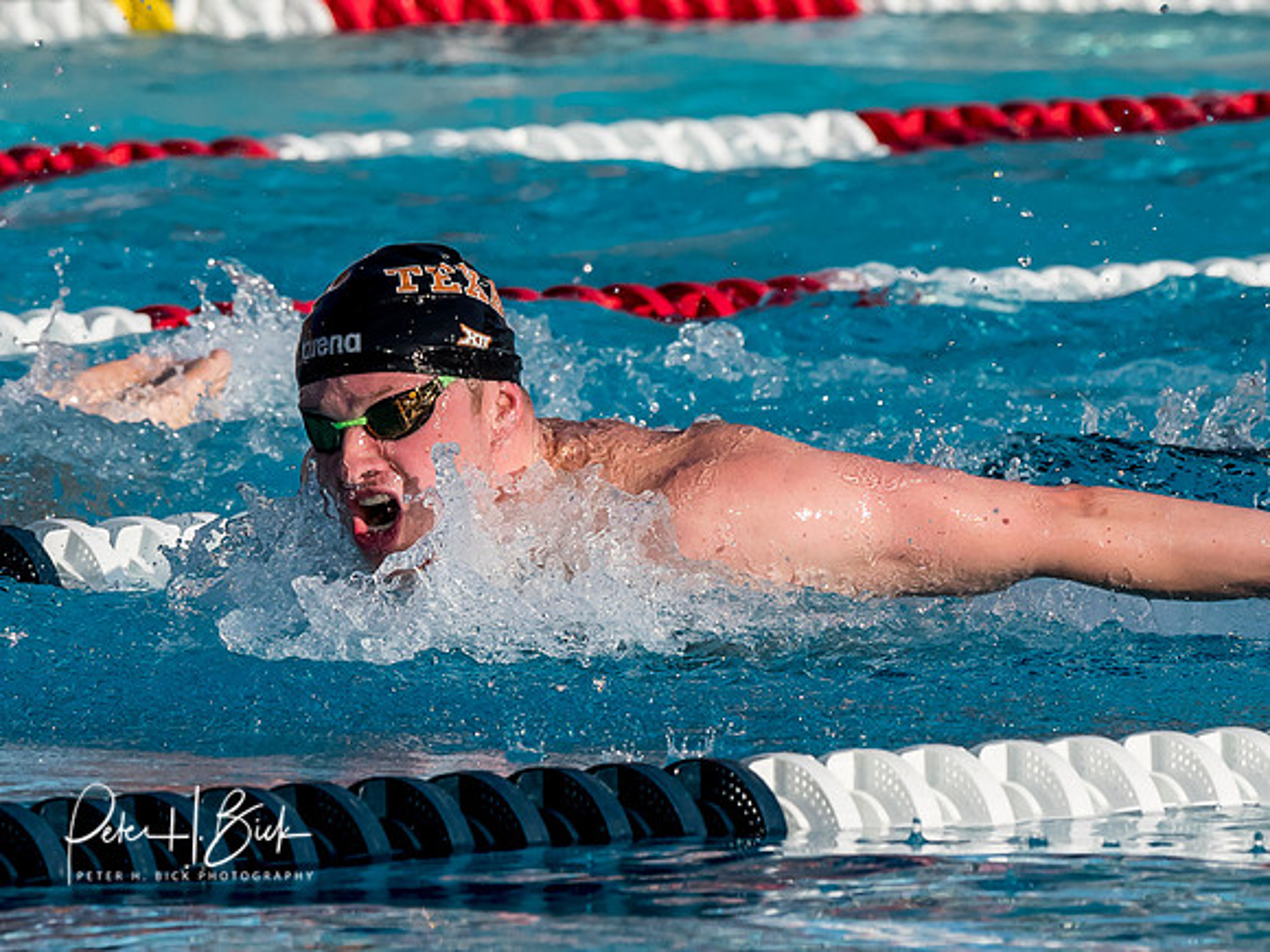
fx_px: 28213
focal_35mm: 769
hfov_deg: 2.6
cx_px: 565
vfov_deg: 1.9
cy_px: 541
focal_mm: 200
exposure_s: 1/2500
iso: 640
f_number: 6.3
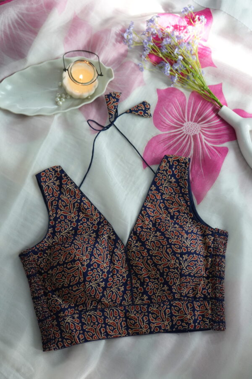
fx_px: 567
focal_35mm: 54
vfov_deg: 36.9
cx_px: 126
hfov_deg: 25.1
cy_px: 190
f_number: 5
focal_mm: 54
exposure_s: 1/160
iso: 1250
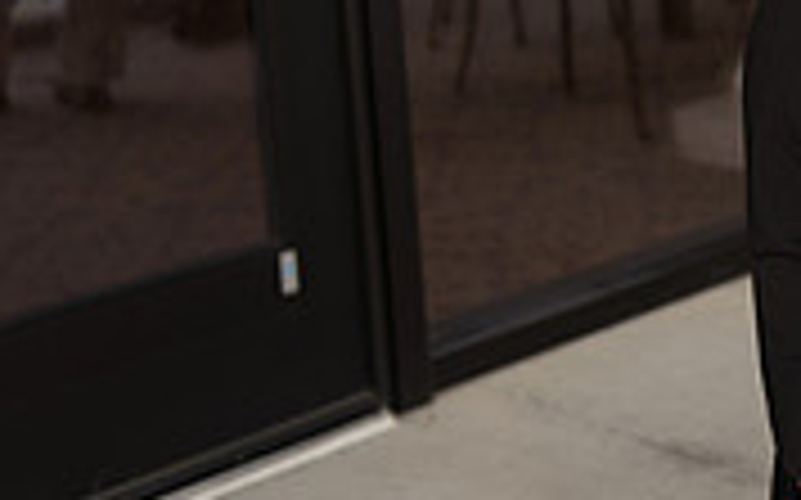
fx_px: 2465
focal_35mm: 113
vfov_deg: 11.4
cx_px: 1188
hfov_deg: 16.8
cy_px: -70
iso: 64
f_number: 2.8
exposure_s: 1/80
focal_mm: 34
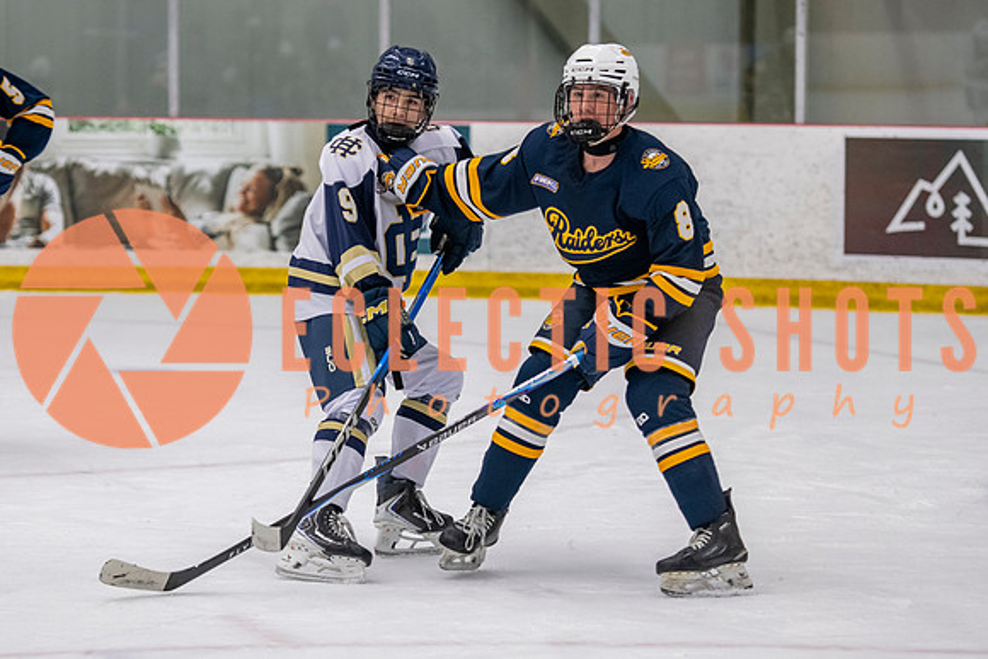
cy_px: 325
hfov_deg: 12.5
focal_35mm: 164
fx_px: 4513
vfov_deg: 8.4
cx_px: 372
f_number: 3.2
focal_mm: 105
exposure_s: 1/640
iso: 2000
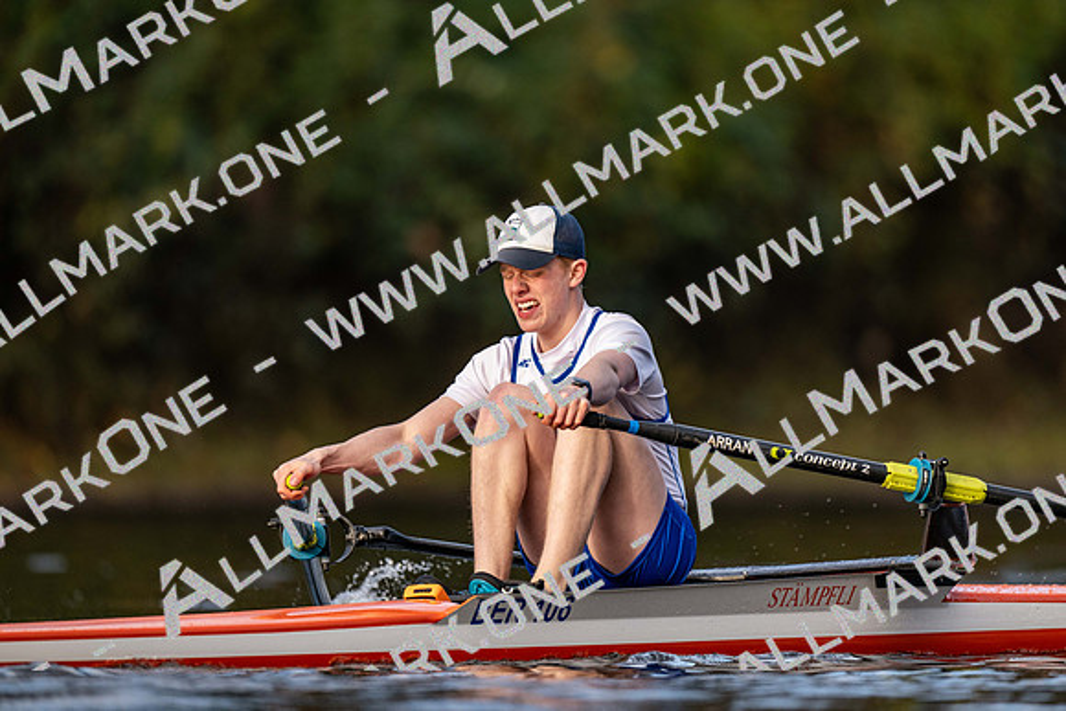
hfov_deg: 3.4
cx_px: 533
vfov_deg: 2.3
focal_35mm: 600
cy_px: 356
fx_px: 17770
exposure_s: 1/2500
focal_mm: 600
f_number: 4
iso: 900
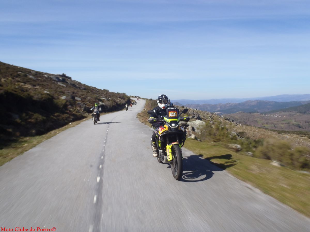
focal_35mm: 28
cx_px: 155
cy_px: 116
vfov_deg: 49.7
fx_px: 251
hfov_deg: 63.4
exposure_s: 1/80
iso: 80
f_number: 11
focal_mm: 5
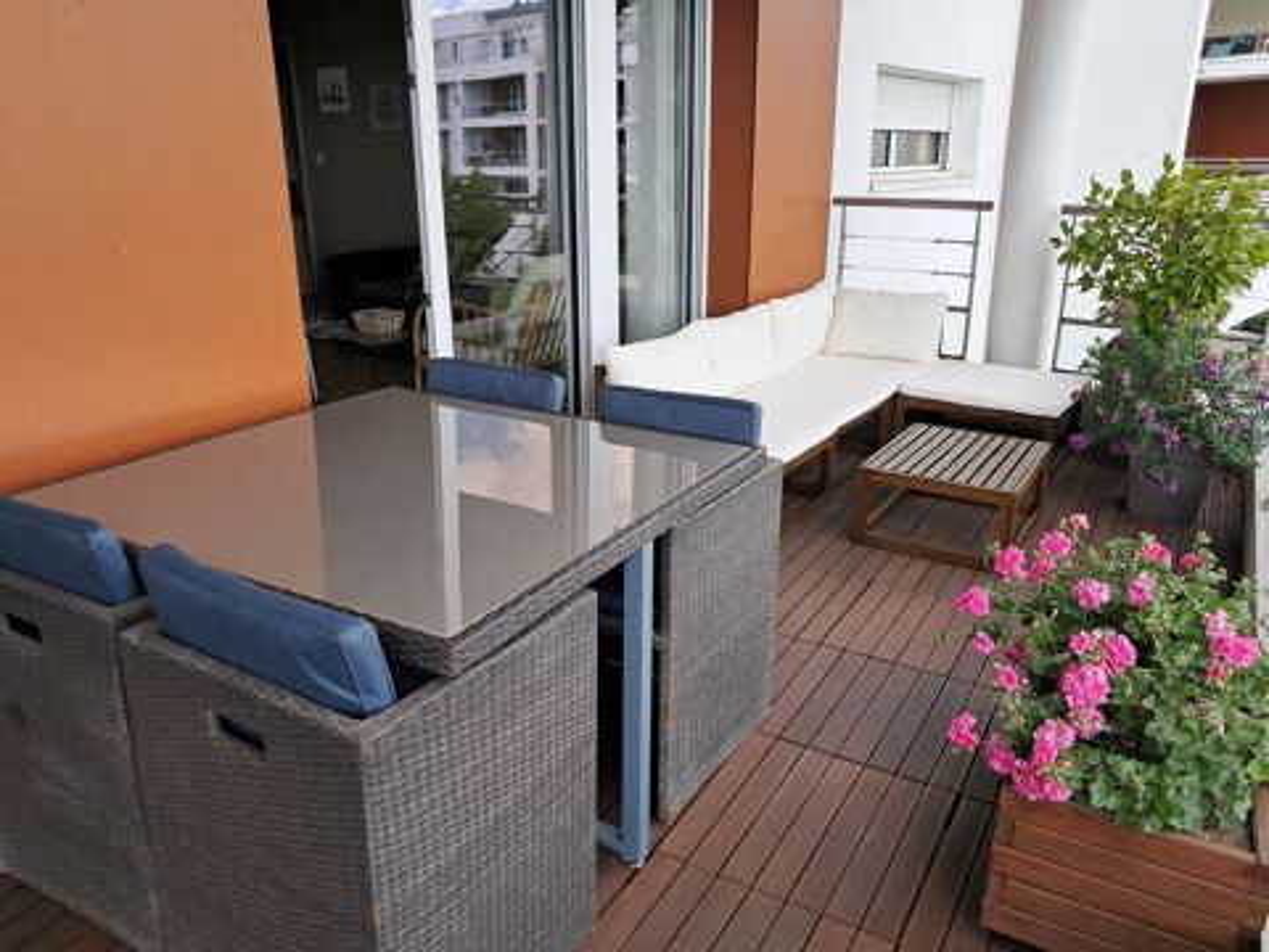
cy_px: 476
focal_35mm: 27
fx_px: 990
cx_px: 634
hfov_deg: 65.3
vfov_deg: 51.4
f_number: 1.8
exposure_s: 1/140
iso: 50
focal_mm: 4
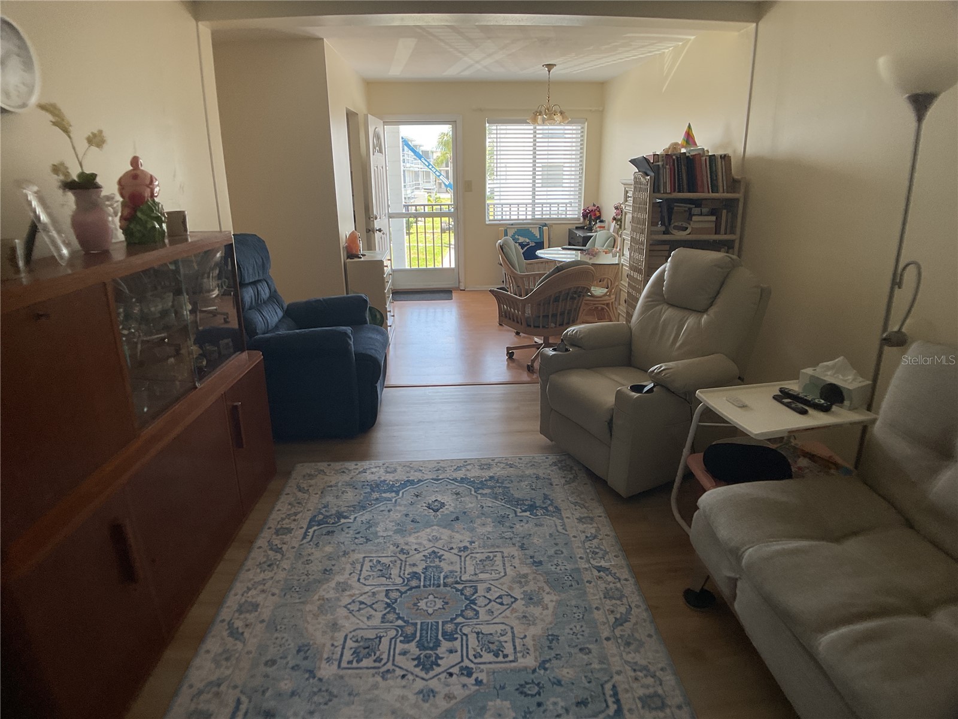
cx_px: 479
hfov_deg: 61.7
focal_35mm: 29
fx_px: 803
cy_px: 360
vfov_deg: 48.2
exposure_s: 1/120
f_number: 1.8
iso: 40
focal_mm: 3
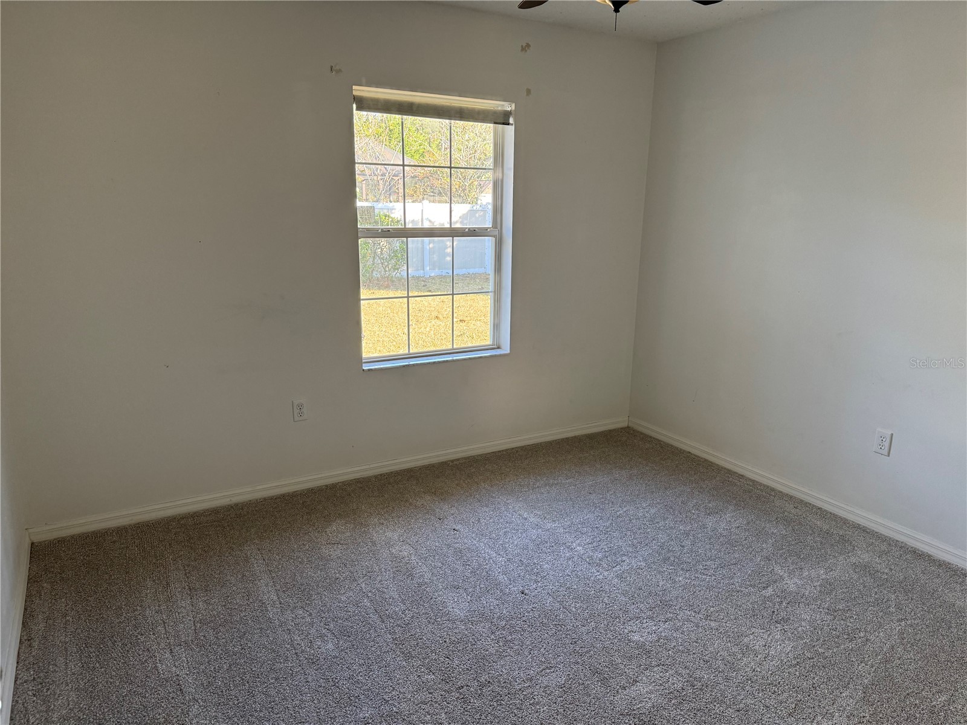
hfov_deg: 71.6
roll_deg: -1.6
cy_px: 362
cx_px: 484
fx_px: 670
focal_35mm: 24
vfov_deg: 56.8
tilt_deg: -13.8
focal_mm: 6.76
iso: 200
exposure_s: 1/61
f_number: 1.78
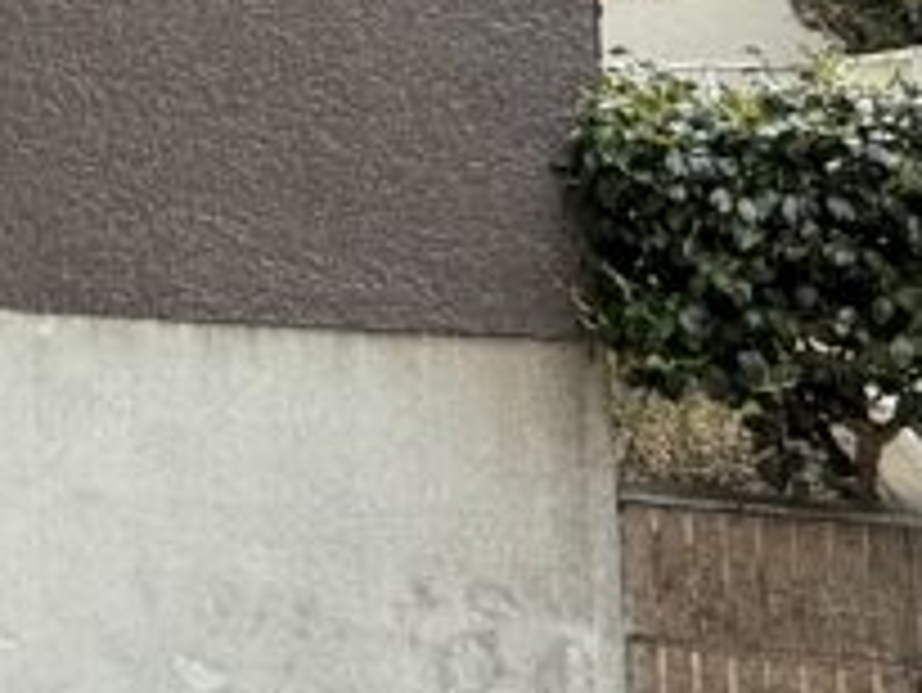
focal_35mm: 70
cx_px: -45
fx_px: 1866
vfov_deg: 19.0
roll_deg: -1.4
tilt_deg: +12.8
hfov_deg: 26.0
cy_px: -284
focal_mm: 2.22
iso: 64
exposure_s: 1/376
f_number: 2.2
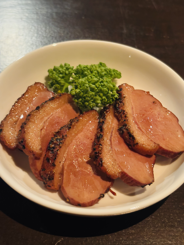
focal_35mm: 52
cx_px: 92
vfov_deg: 36.8
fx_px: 369
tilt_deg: -51.2
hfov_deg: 28.0
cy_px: 122
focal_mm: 5.96
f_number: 1.6
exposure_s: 1/20
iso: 400
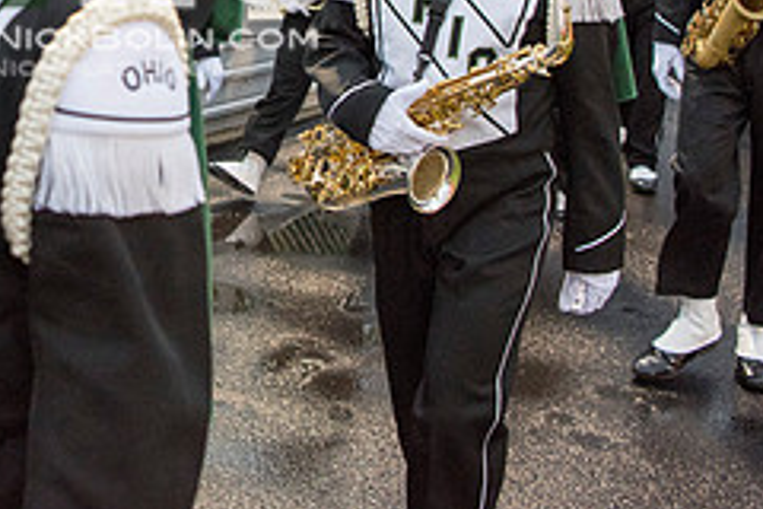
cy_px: -75
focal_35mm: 58
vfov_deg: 21.9
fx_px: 1229
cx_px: 99
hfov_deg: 33.0
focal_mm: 24
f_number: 3.2
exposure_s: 1/800
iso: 2000
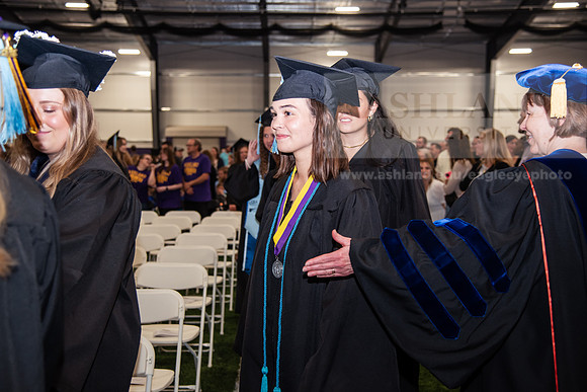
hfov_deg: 41.1
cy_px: 196
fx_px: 783
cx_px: 294
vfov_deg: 28.1
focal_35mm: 48
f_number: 4
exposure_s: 1/125
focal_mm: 48
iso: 1000
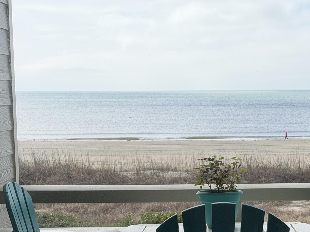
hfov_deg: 20.2
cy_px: 208
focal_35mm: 97
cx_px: 211
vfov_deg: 15.1
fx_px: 868
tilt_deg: -8.6
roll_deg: +1.0
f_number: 1.78
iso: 64
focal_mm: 6.76
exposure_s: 1/3891
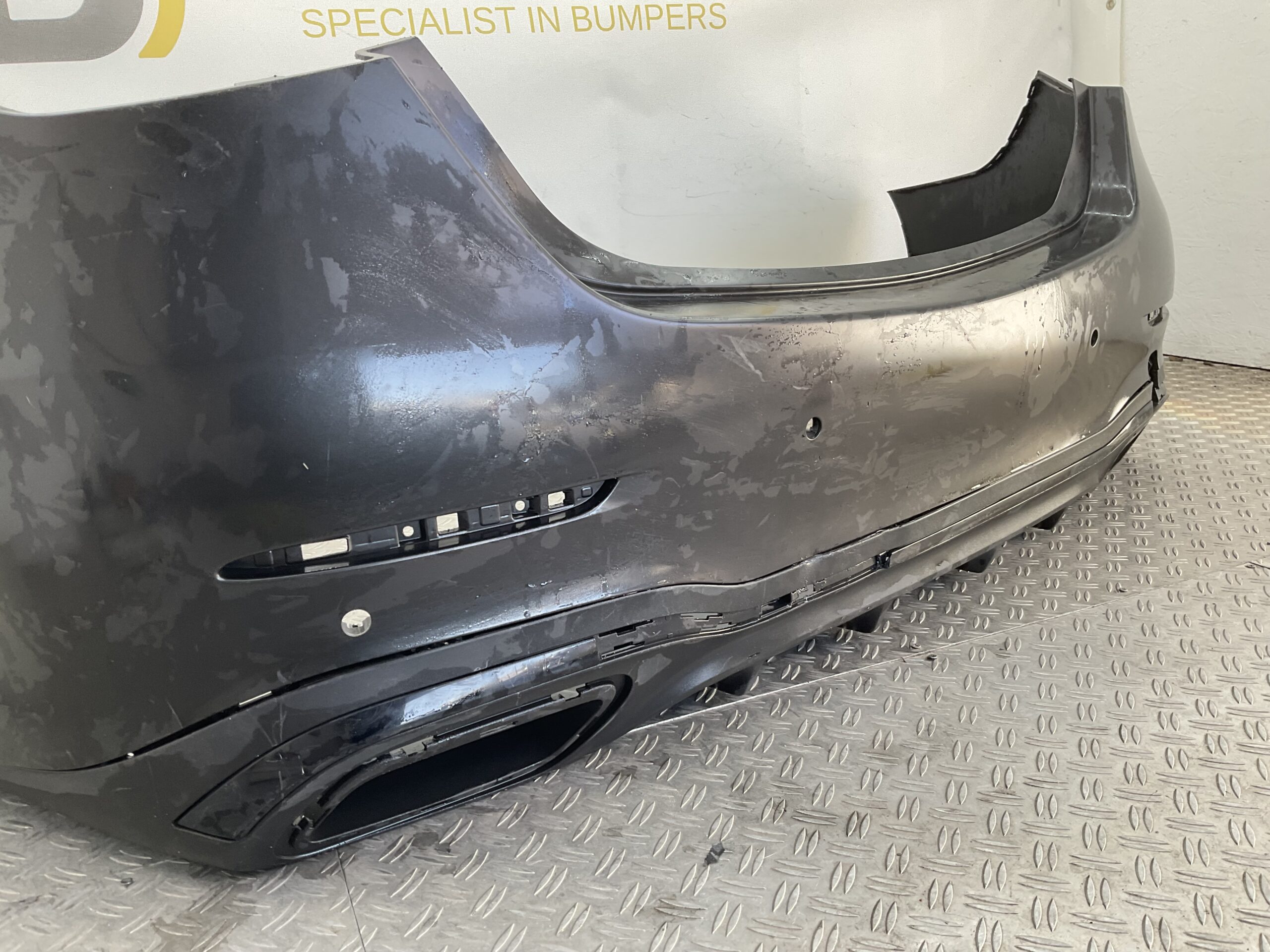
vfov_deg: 48.2
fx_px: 1064
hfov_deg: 61.7
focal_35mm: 29
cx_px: 635
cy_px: 476
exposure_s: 1/100
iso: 32
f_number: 1.8
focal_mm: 3
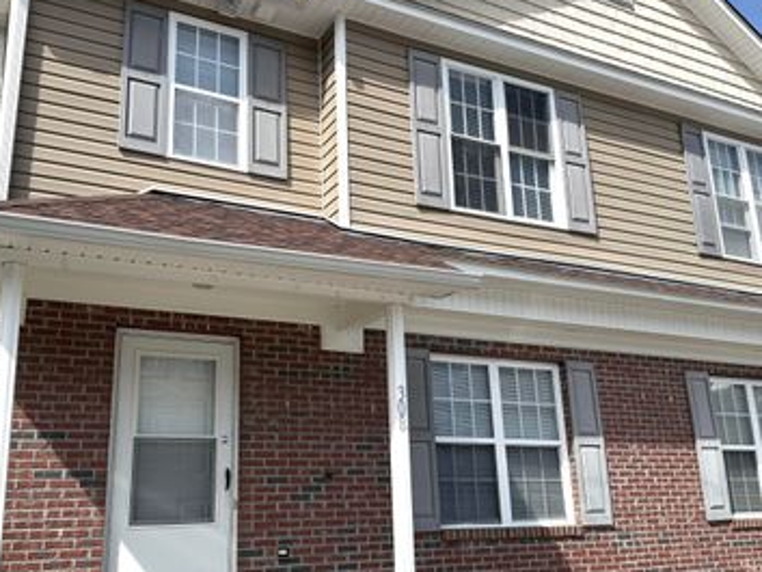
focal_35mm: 34
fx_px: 749
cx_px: 335
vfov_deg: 41.8
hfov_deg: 53.8
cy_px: 305
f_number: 1.78
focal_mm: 6.76
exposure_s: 1/4167
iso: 80
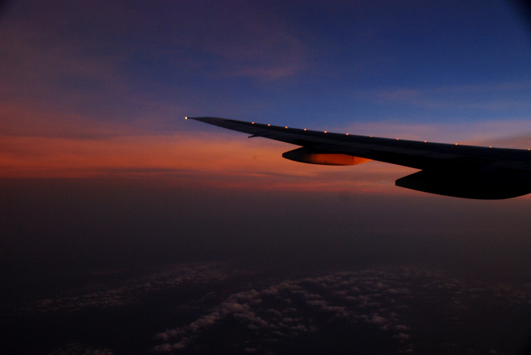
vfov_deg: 43.7
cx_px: 266
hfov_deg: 61.9
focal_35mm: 30
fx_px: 443
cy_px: 178
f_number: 6.3
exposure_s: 1/60
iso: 400
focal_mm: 20
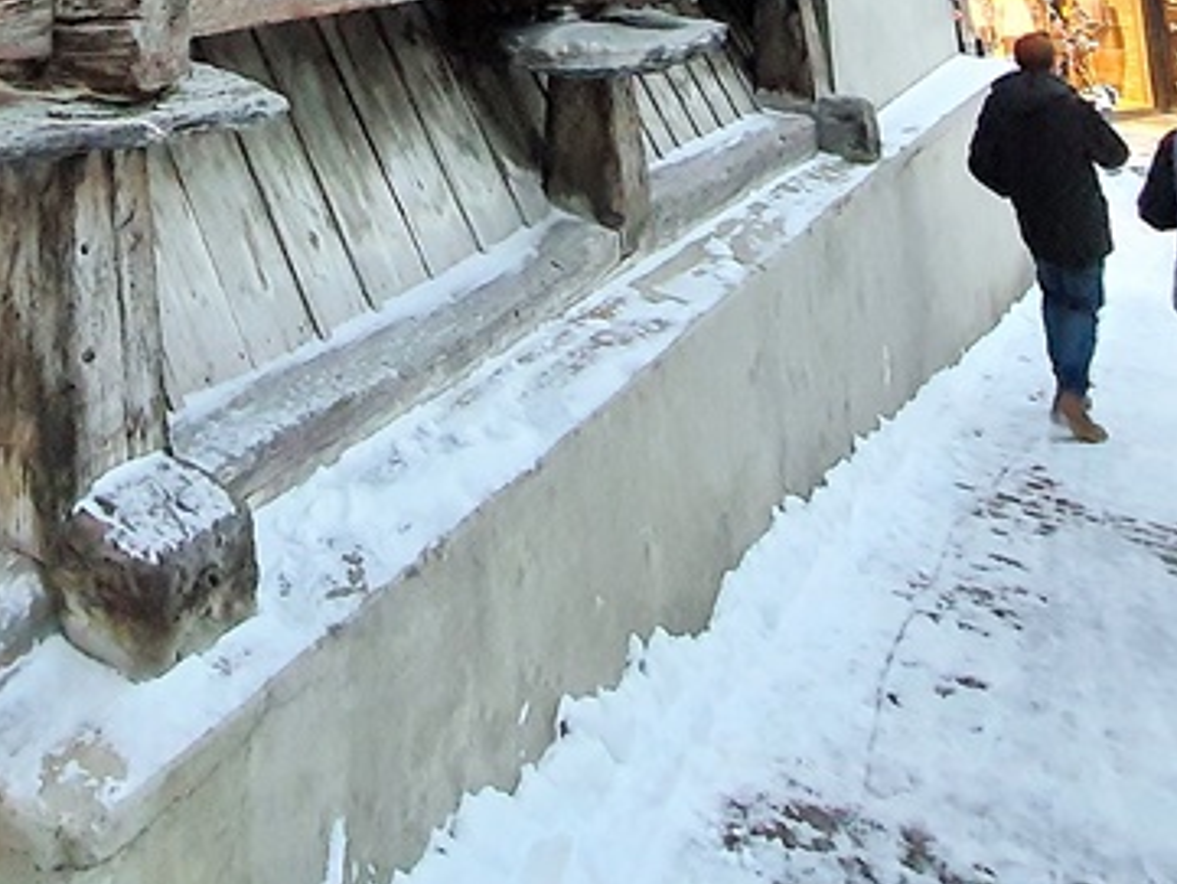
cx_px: 258
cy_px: -316
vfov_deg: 29.9
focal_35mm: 36
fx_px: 1224
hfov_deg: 48.8
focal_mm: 1.74
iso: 640
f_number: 2.2
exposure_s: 1/30
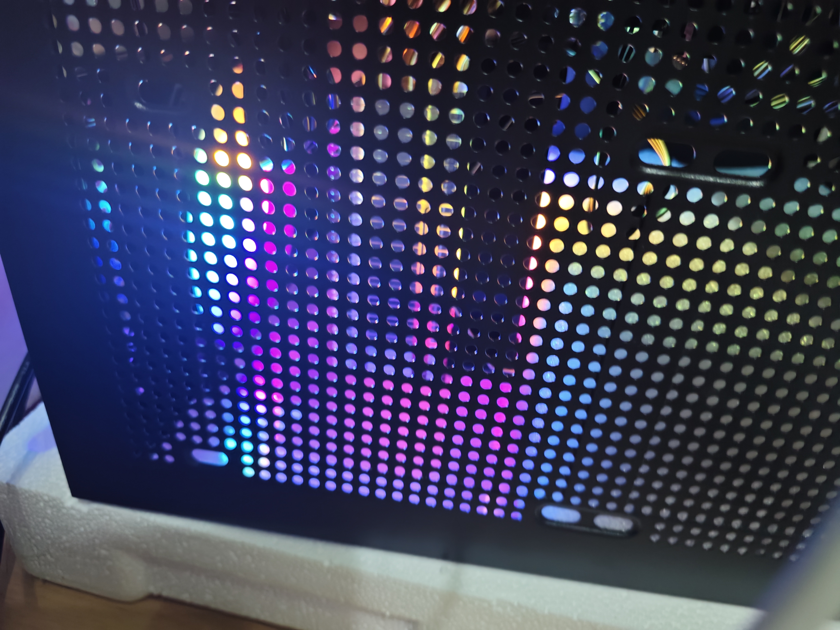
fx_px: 558
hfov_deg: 73.9
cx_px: 420
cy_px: 315
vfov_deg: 58.9
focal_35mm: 23
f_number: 1.88
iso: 384
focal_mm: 5.56
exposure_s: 1/33.3
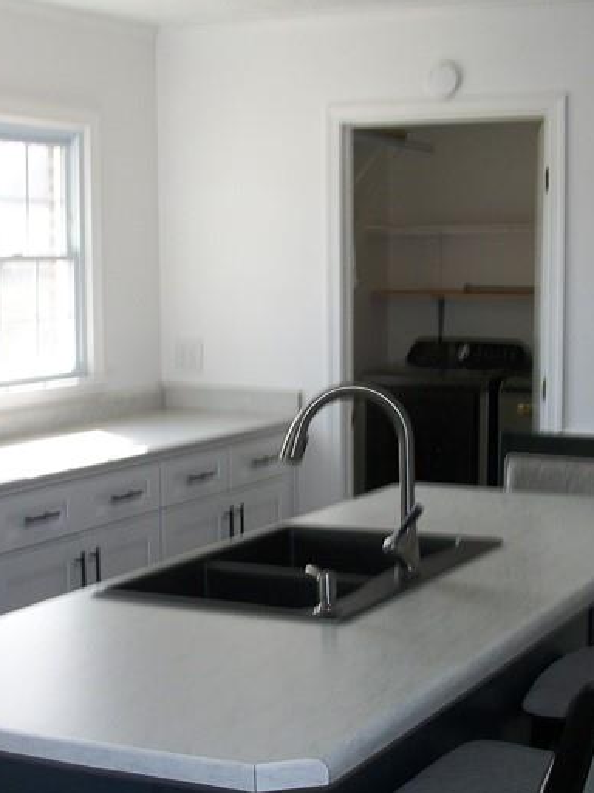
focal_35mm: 64
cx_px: 282
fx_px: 1464
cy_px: 505
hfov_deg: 22.9
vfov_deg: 30.1
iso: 80
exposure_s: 1/160
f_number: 2.9
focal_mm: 5.7
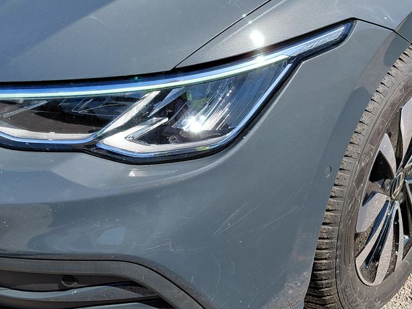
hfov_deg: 38.9
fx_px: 583
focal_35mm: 49
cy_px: 60
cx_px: 209
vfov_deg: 29.0
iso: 50
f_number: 1.8
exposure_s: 1/1418
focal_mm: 4.69
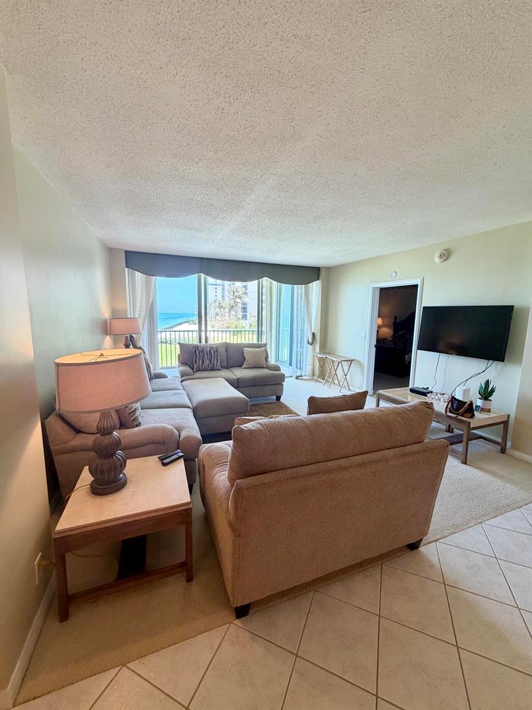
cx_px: 266
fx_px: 287
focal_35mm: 14
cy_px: 355
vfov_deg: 102.1
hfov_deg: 85.7
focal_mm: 2.22
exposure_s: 1/120
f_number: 2.2
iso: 200
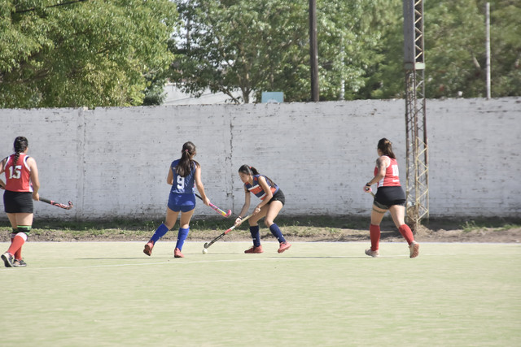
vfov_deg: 4.2
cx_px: 260
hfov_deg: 6.2
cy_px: 174
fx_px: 4777
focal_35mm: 330
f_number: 11
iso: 400
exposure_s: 1/1250
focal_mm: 220
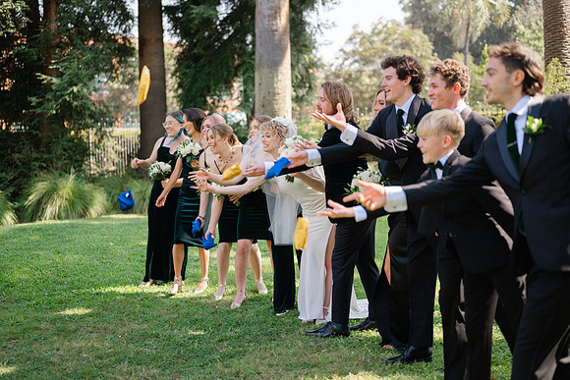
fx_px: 792
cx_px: 285
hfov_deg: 39.6
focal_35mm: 50
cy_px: 190
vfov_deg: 27.0
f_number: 1.8
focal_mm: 50
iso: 64
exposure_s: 1/640
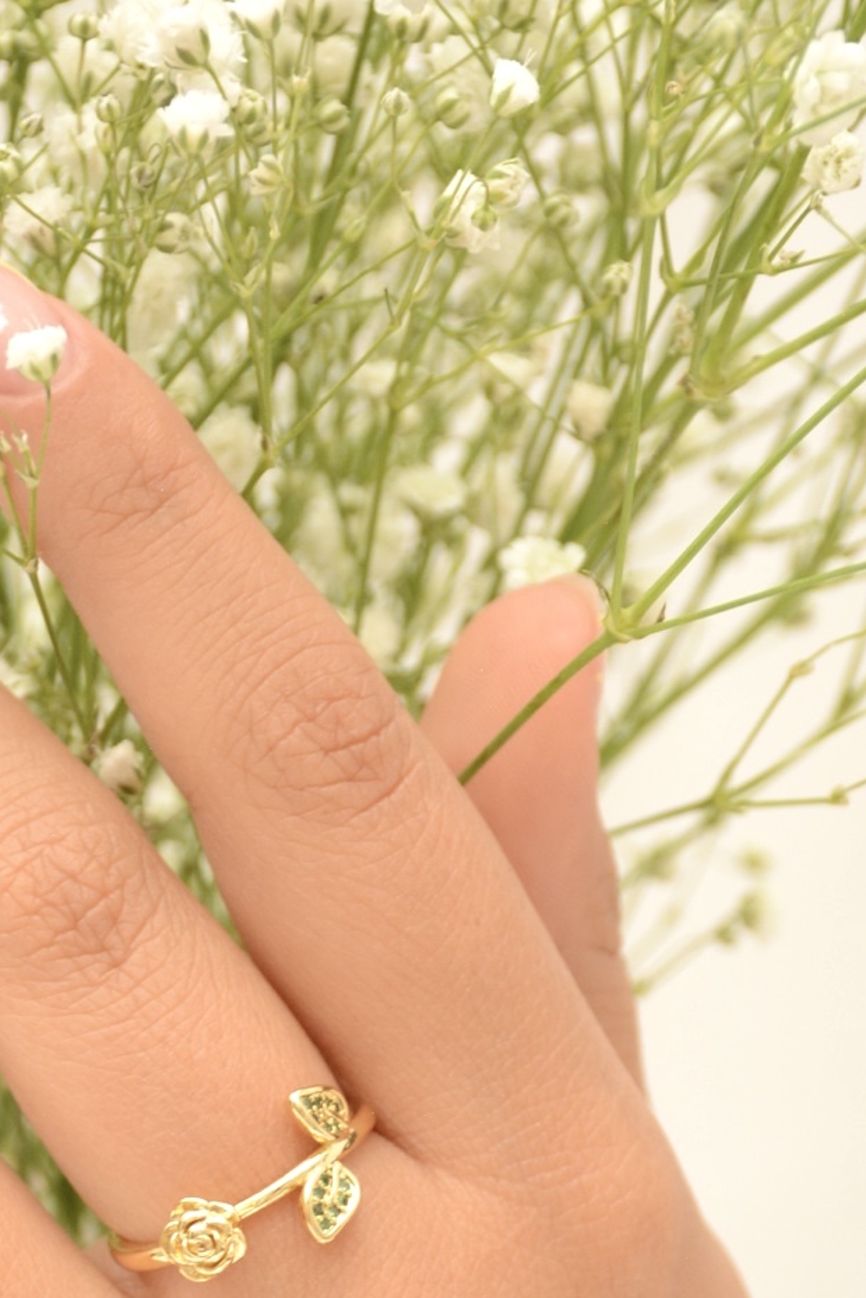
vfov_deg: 13.0
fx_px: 5629
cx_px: 242
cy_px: 1265
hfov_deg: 8.8
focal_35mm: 156
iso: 500
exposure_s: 1/125
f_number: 5.6
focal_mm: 42
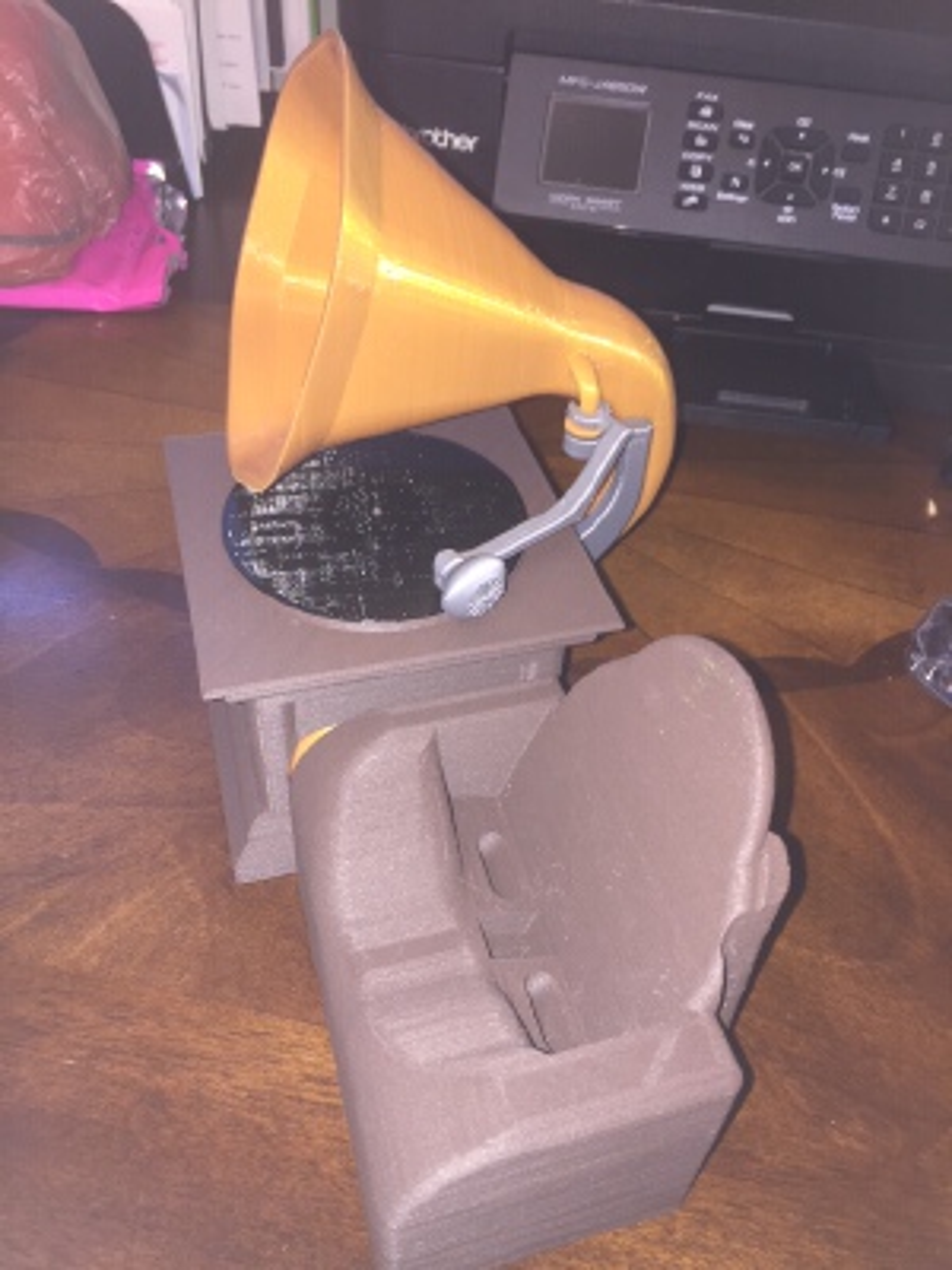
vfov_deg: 61.7
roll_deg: -4.8
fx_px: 1063
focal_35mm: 29
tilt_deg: -44.1
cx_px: 476
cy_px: 635
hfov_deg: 48.2
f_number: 2.2
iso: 50
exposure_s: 1/24
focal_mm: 4.15
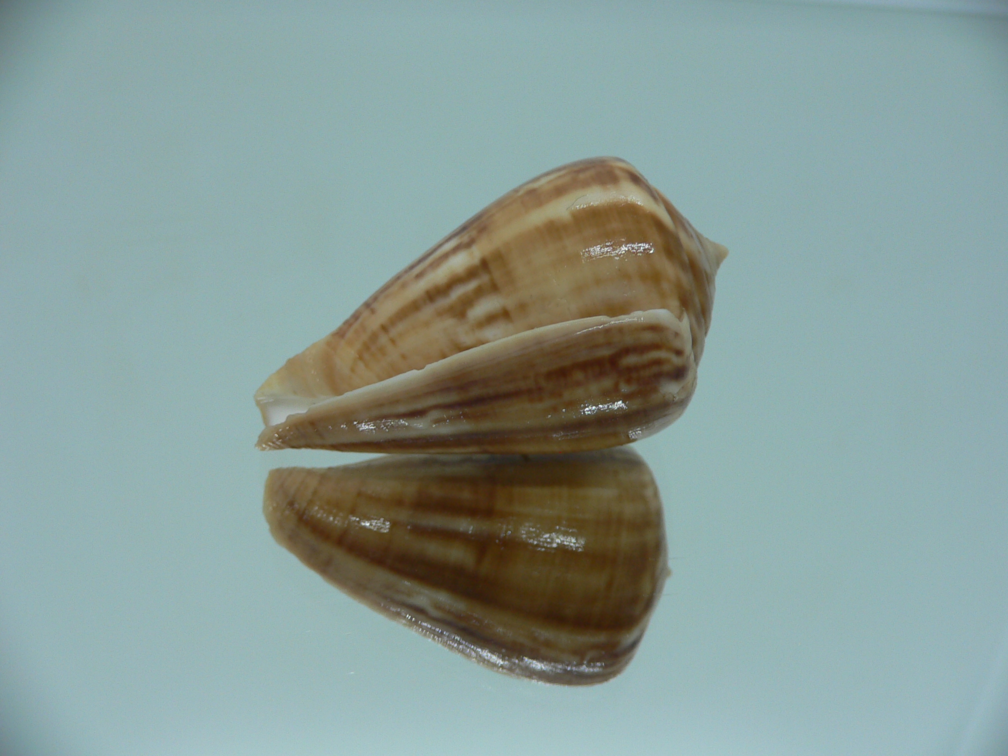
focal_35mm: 35
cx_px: 504
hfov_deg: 52.6
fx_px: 1019
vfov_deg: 40.7
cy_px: 378
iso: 80
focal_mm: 4.6
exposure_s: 1/60
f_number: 2.8
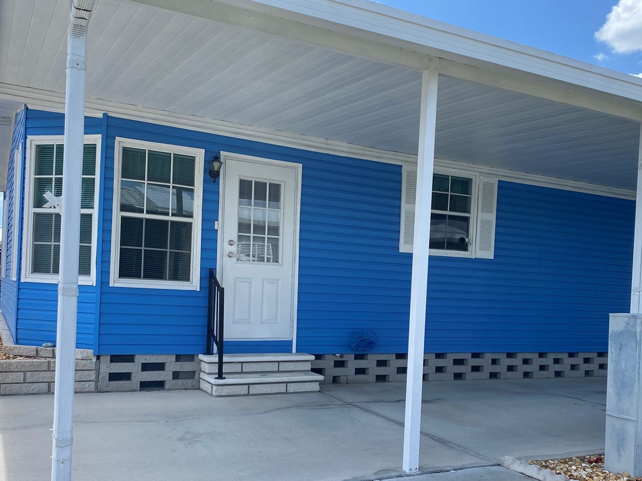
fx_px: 668
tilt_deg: -2.8
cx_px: 382
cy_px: 296
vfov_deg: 39.4
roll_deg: -2.2
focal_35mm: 36
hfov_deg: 51.1
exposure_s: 1/1504
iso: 32
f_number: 1.8
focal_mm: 4.25
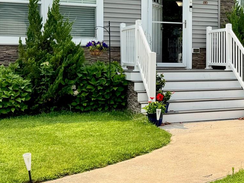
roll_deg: -0.6
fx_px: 458
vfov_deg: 22.4
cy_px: 44
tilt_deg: -0.6
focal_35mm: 65
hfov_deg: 28.3
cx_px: 235
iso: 80
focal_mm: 6.76
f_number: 1.78
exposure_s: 1/4310
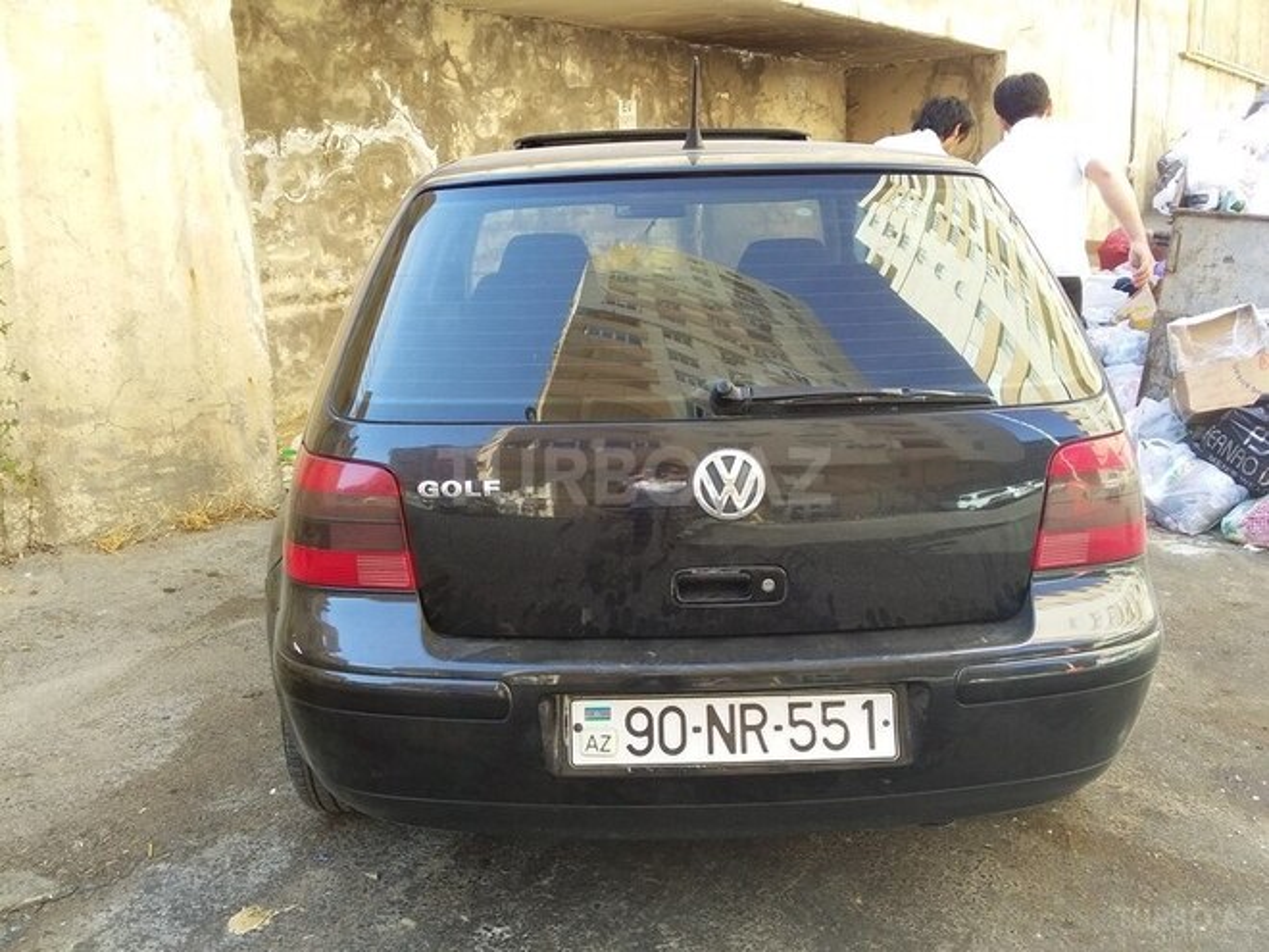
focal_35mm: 31
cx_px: 634
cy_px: 476
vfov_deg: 45.4
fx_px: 1136
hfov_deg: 58.4
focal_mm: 3.3
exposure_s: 1/107
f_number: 2.2
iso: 40
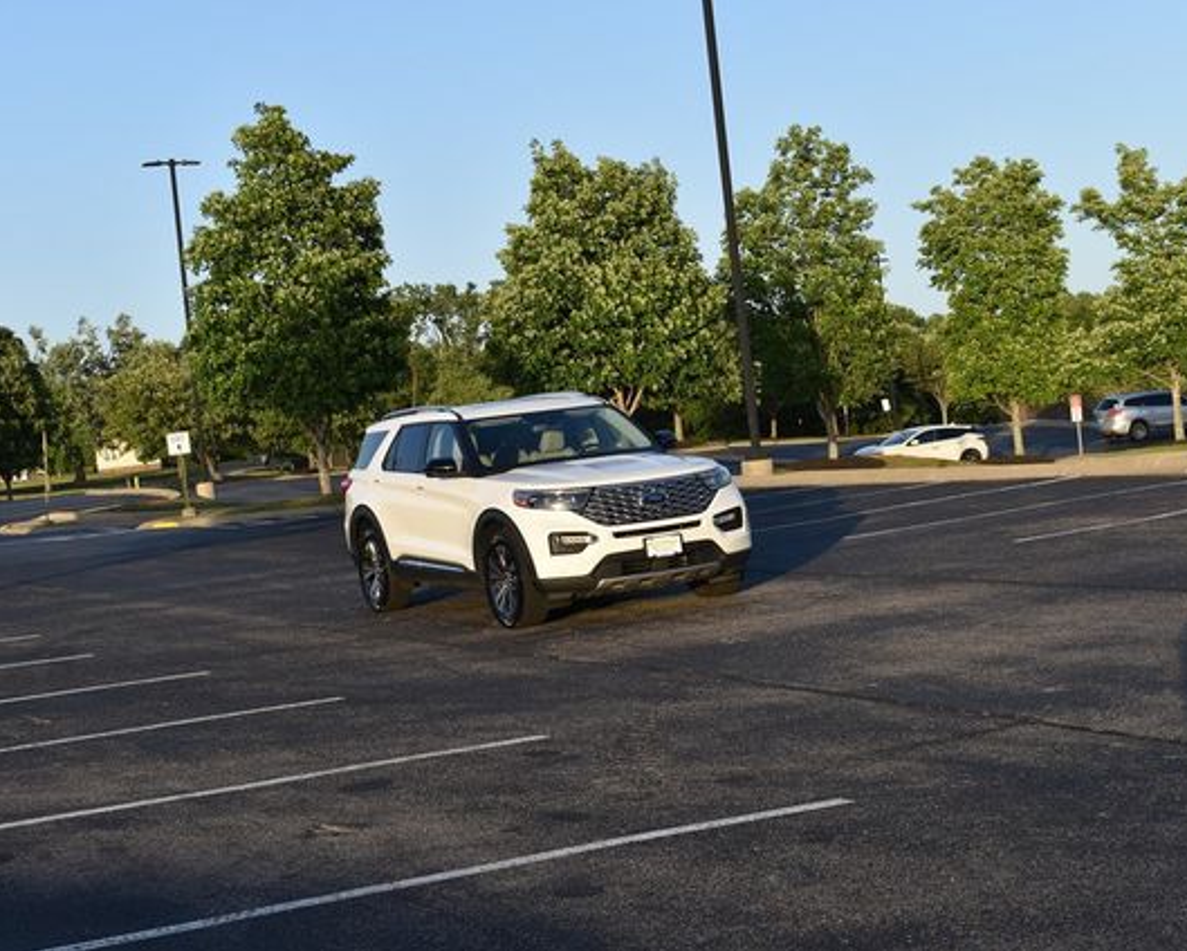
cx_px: 642
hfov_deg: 31.6
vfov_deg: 25.6
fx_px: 2094
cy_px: 477
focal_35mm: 60
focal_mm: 35
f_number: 7.1
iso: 200
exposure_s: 1/250
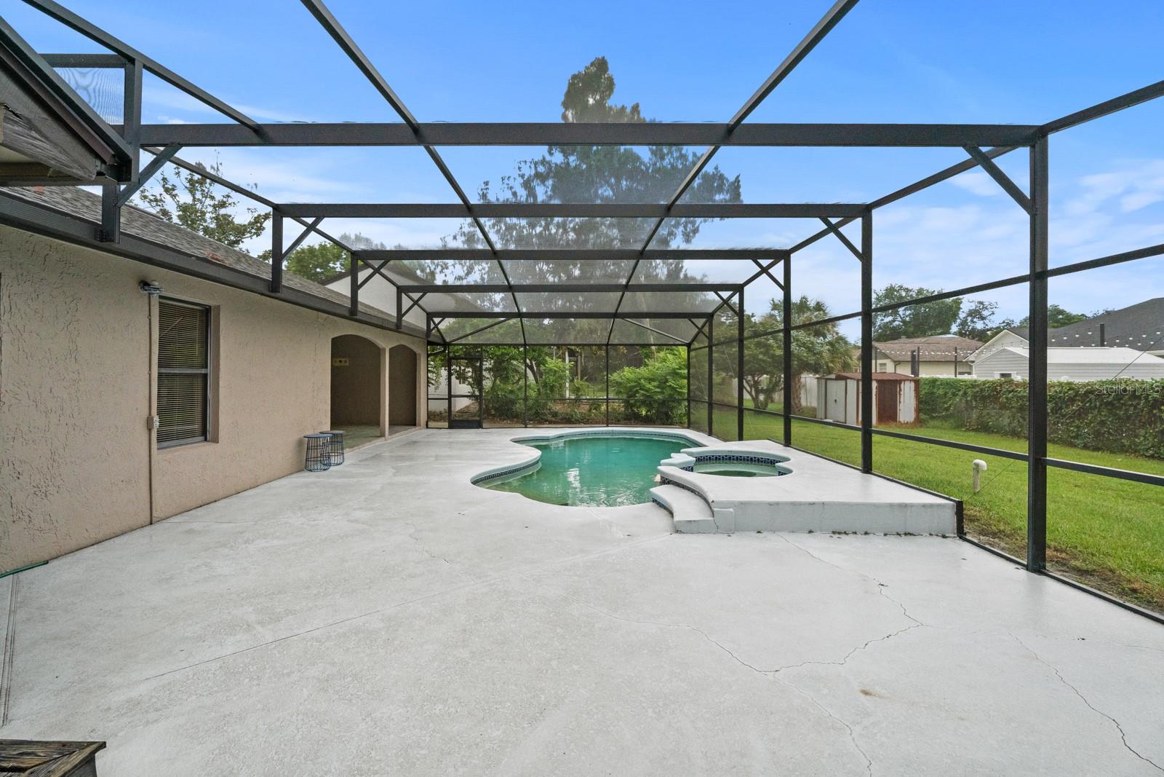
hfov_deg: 93.9
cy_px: 388
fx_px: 543
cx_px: 582
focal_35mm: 17
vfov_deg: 71.1
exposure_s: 1/500
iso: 1000
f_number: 9
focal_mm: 16.8
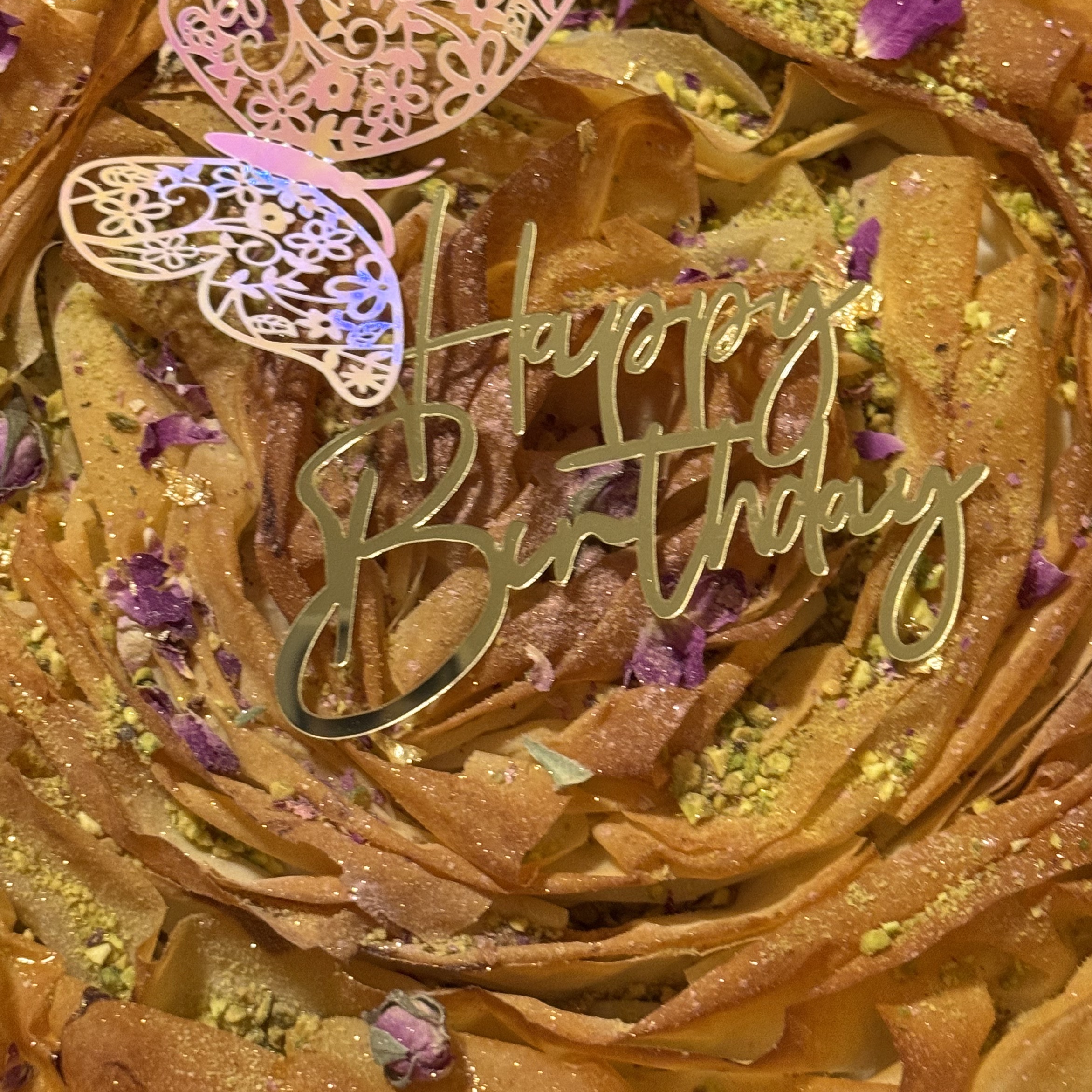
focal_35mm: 73
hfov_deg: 23.7
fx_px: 2605
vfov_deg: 23.7
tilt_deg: -74.3
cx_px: 578
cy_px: 471
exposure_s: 1/40
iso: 320
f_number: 1.78
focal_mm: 6.76
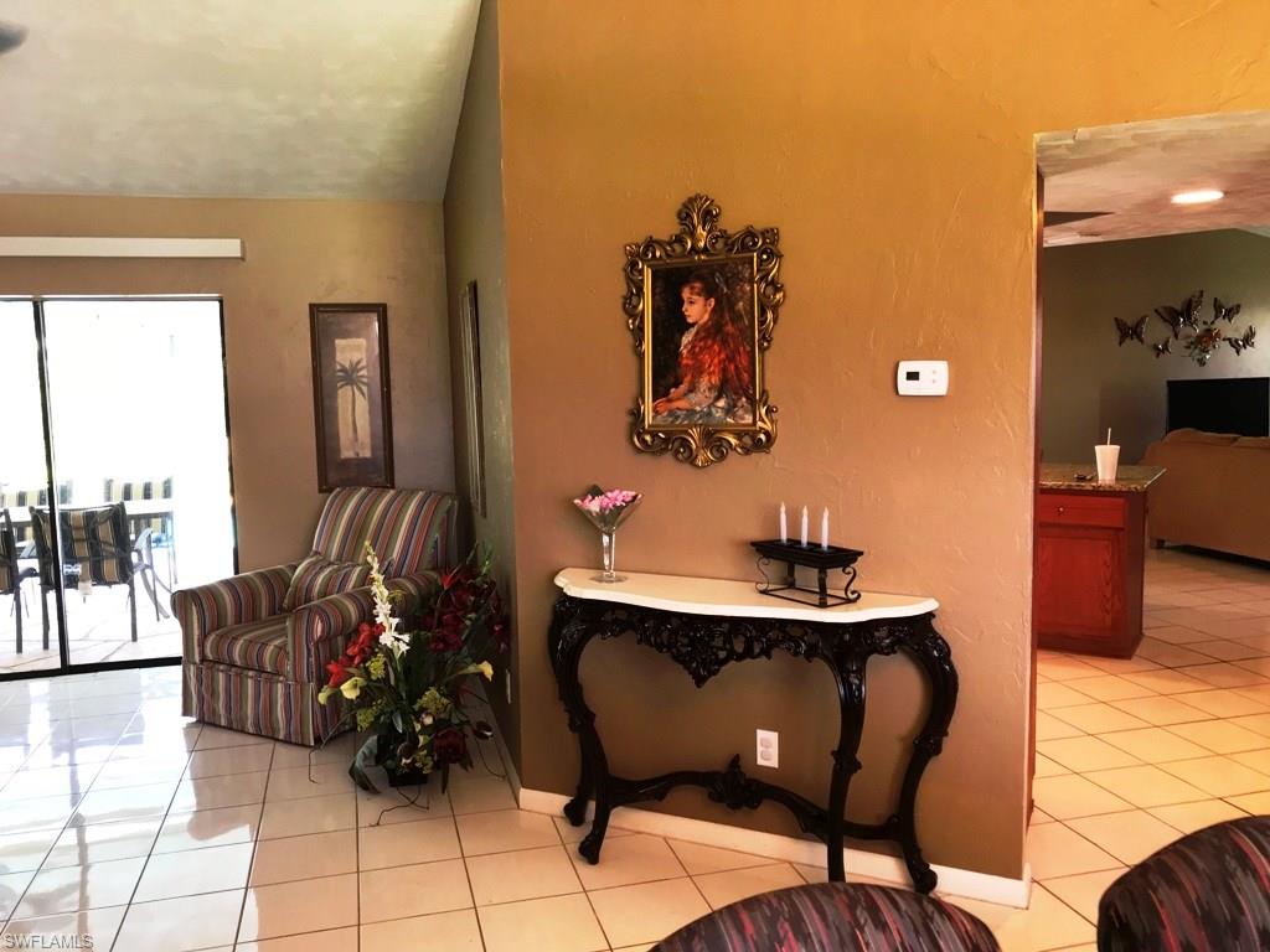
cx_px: 635
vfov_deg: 49.7
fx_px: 1027
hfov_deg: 63.4
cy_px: 476
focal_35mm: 28
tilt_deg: -6.8
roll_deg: +0.9
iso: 50
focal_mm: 3.99
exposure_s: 1/30
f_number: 1.8
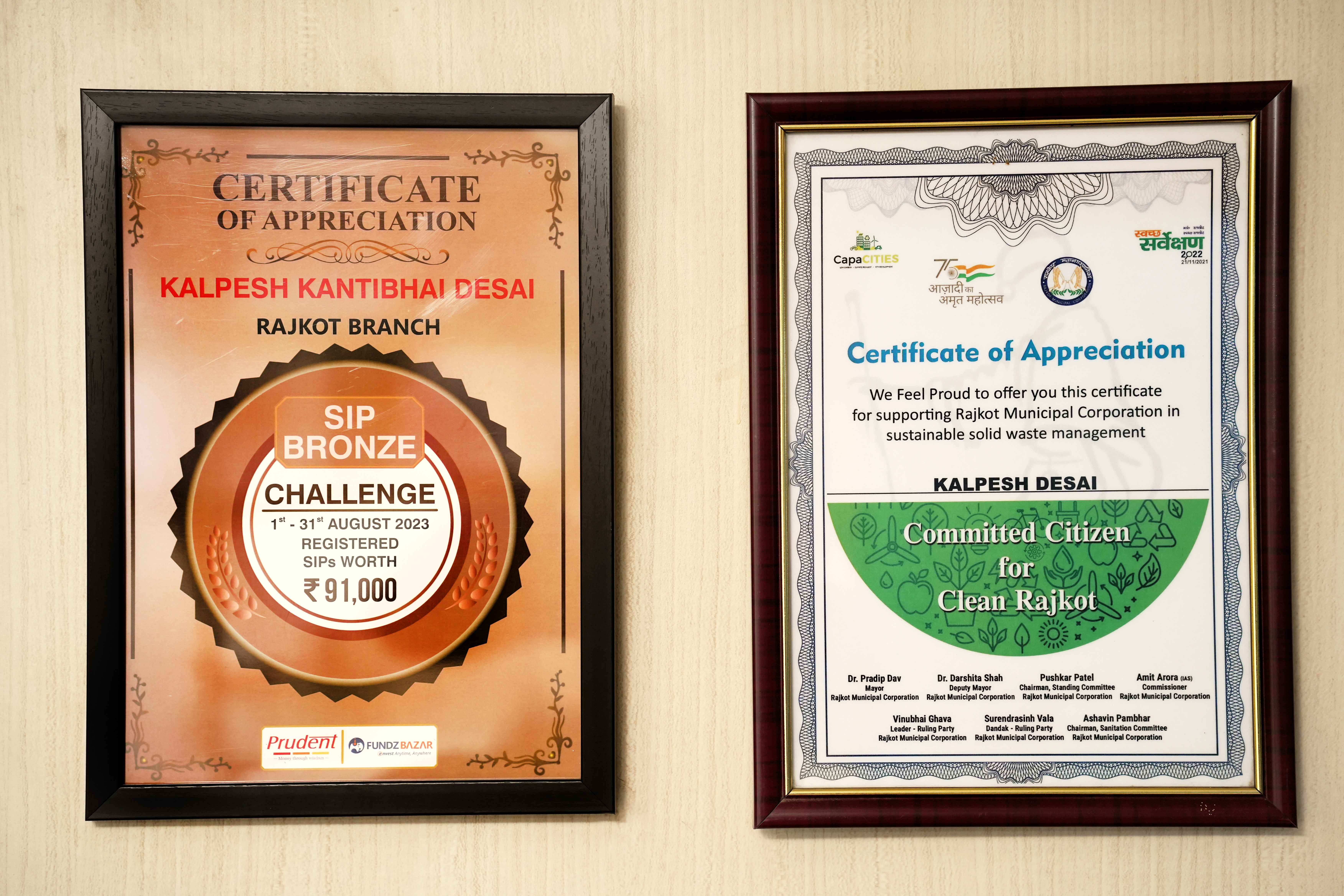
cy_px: 448
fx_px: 3173
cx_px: 672
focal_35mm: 85
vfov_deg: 16.1
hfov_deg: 23.9
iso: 1600
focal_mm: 85
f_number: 3.5
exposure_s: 1/160
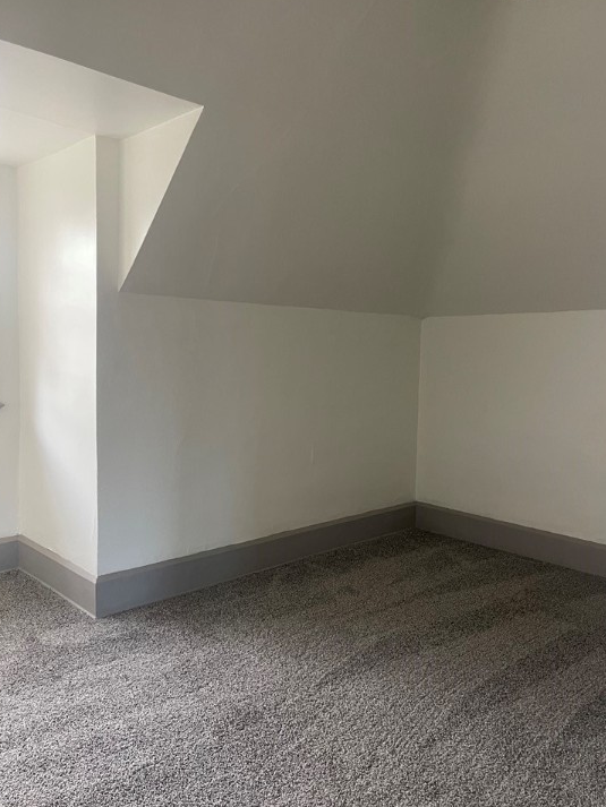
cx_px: 309
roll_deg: -1.6
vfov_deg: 63.4
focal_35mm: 28
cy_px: 383
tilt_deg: -3.8
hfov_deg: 49.8
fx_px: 653
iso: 320
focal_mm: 5.1
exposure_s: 1/60
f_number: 1.6
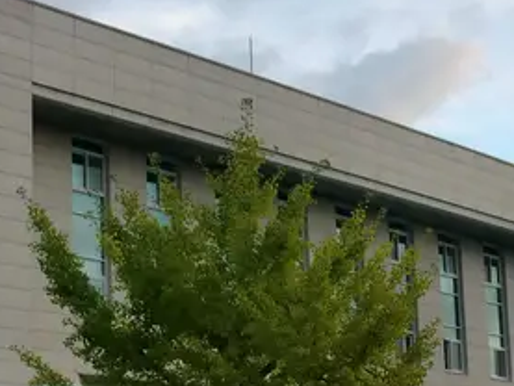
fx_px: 1500
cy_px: 412
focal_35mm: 101
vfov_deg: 14.4
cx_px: 510
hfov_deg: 18.9
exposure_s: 1/125
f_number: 3.1
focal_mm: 6.3
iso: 64
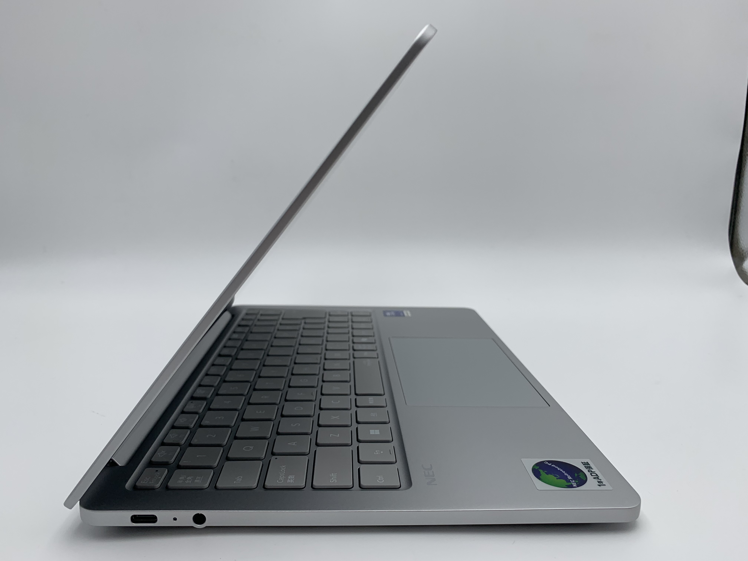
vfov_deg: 53.1
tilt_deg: -10.6
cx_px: 374
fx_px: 562
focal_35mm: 26
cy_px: 280
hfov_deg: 67.3
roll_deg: +0.3
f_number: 1.8
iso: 25
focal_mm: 4.25
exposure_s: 1/711
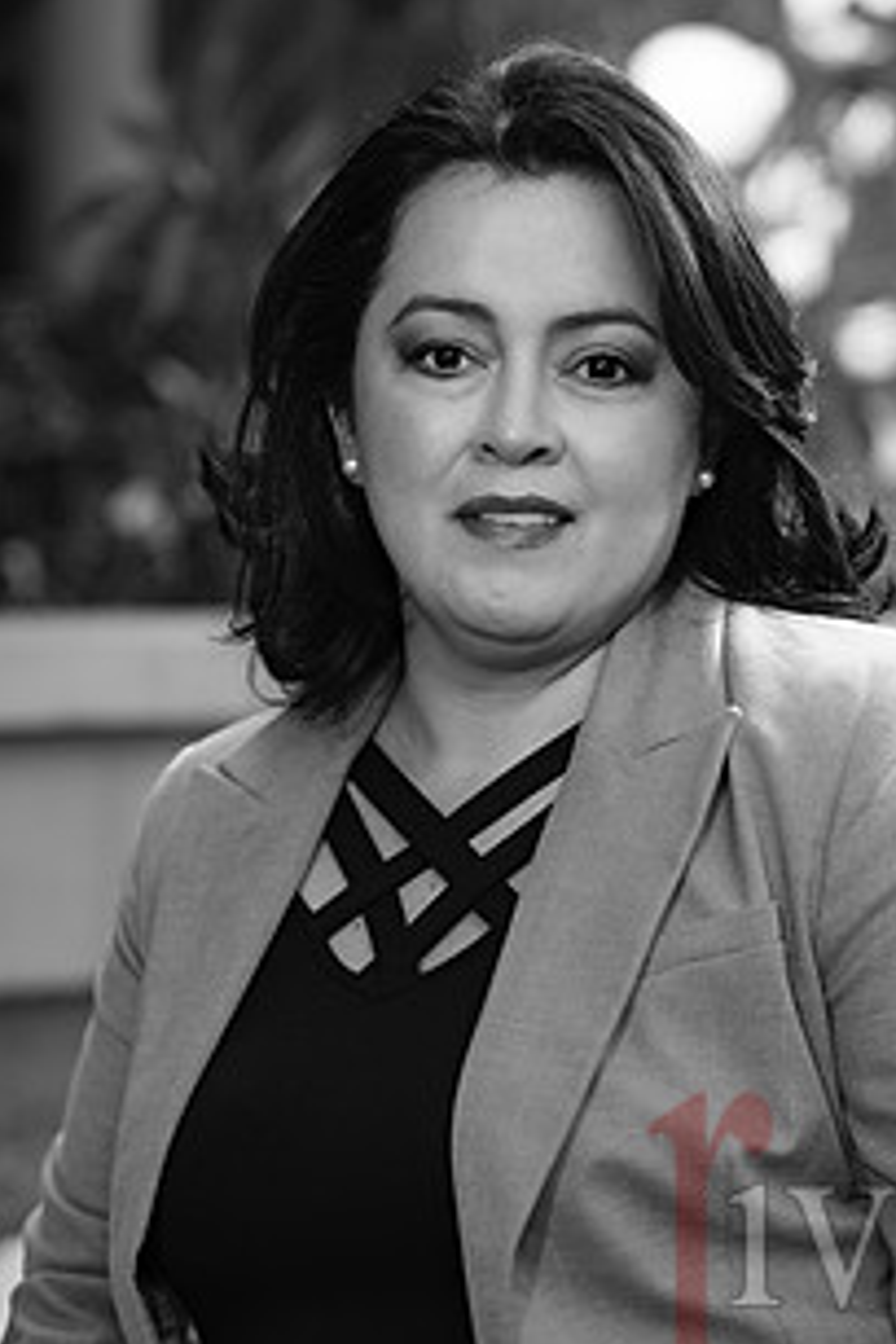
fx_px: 3845
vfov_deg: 19.8
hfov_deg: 13.3
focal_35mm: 103
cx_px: 549
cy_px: 874
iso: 160
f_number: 2.8
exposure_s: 1/60
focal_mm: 70
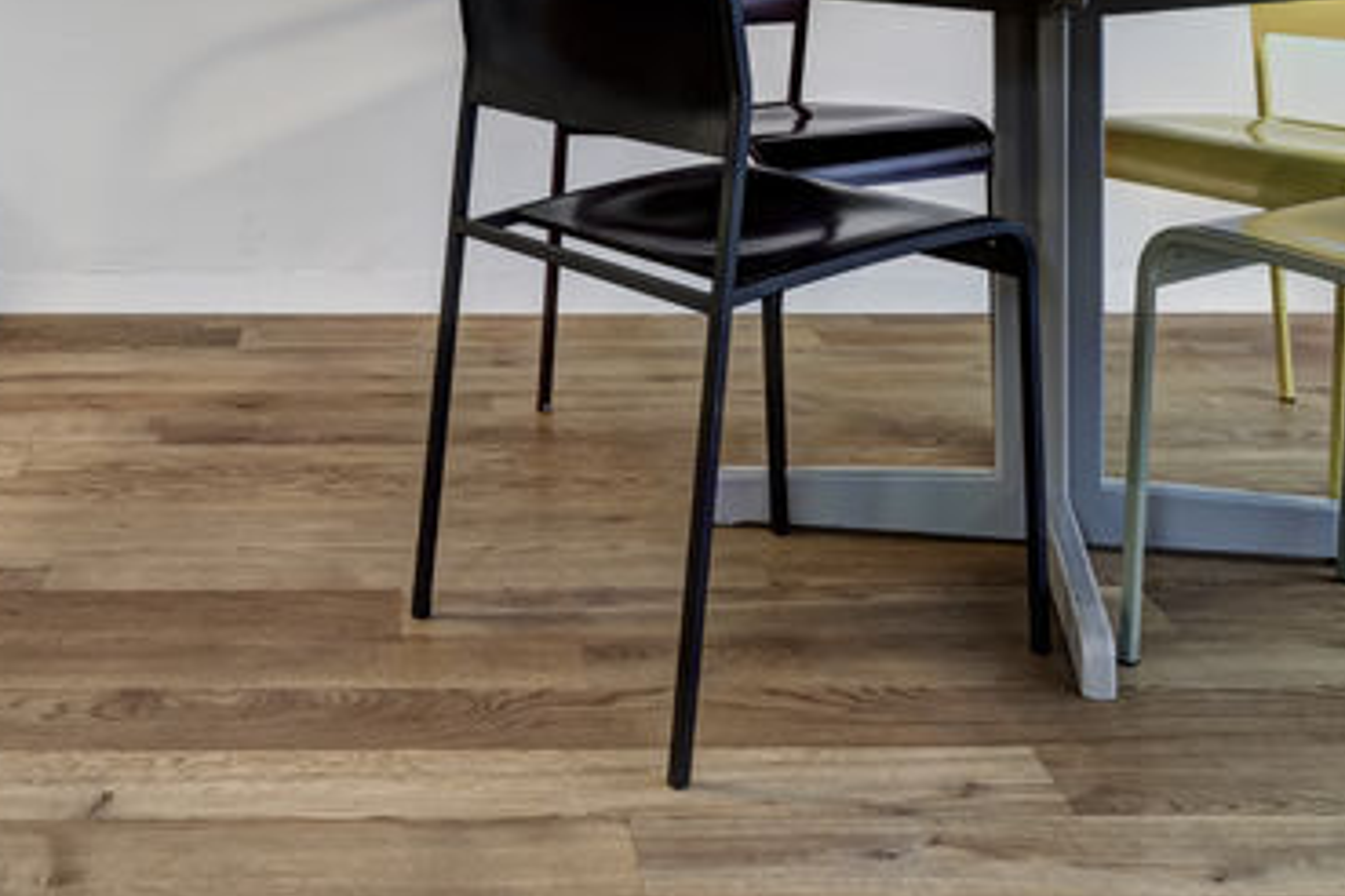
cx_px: 616
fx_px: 1943
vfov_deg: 23.8
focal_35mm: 52
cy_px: -171
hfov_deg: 38.2
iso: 125
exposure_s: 2.5
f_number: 11
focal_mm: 20
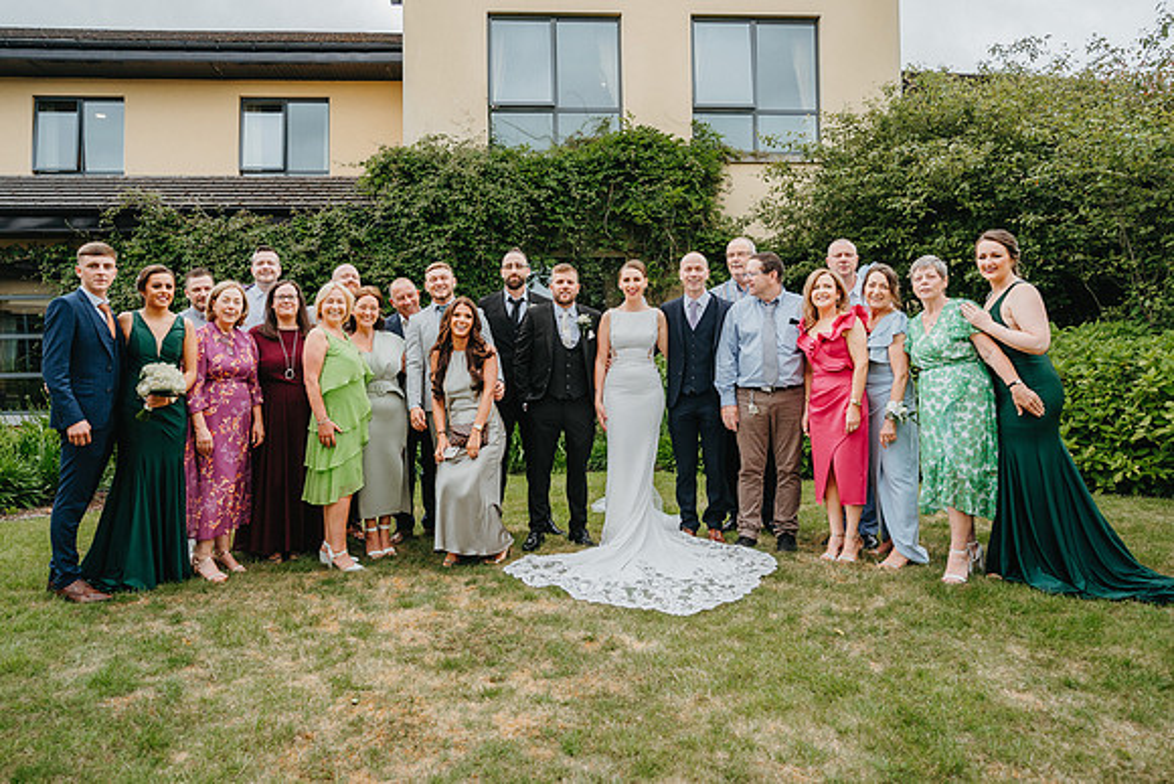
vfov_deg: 47.9
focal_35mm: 27
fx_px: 880
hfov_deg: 67.3
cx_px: 547
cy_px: 344
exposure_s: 1/640
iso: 200
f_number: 2.8
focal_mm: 24
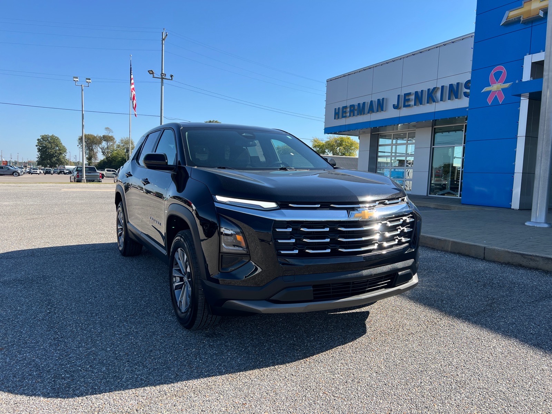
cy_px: 207
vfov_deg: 53.1
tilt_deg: -6.1
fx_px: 415
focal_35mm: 26
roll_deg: -2.3
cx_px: 276
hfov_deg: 67.3
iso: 50
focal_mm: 5.7
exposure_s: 1/1838
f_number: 1.5
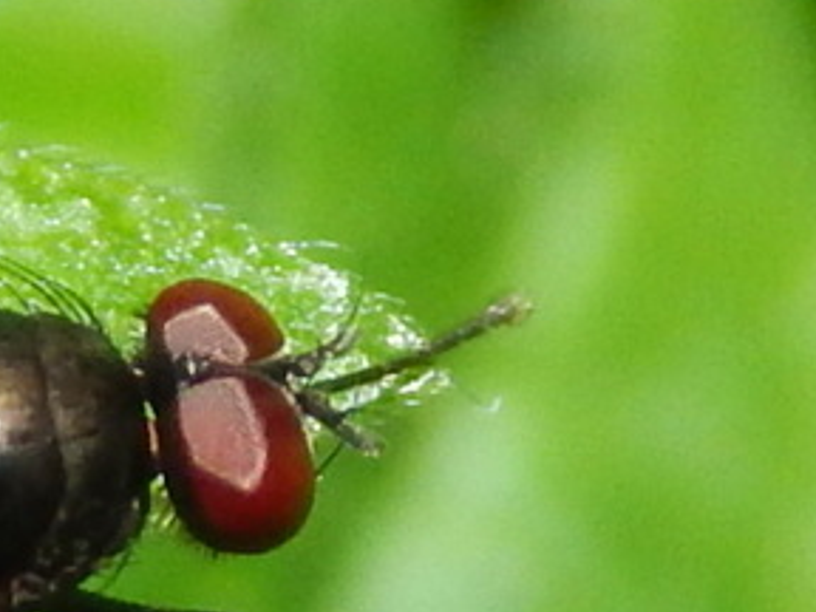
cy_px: 592
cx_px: -84
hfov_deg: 7.8
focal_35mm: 252
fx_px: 5940
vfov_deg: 5.9
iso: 200
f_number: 8.6
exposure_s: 1/30
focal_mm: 15.3
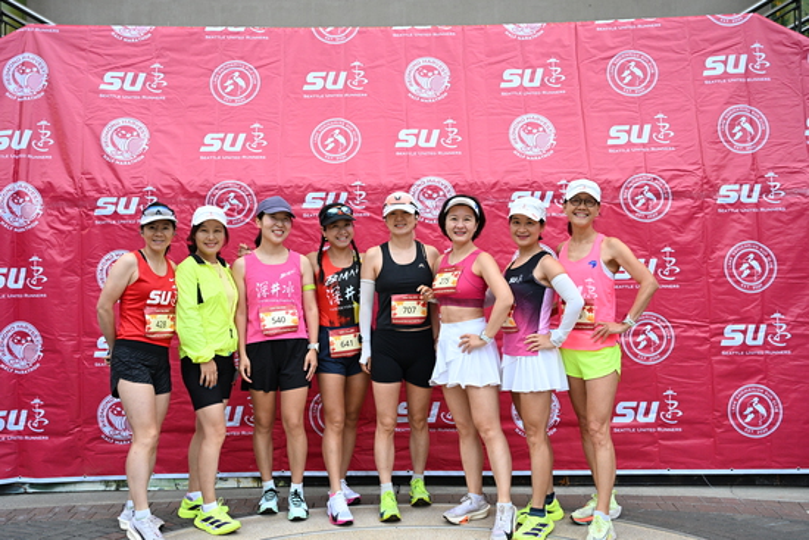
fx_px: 899
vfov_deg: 33.4
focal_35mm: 40
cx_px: 404
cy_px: 270
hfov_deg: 48.4
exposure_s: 1/500
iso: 2000
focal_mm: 40
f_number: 4
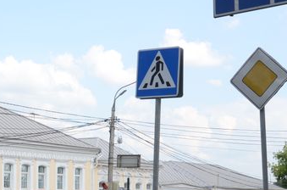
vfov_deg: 12.8
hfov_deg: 19.2
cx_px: 84
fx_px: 843
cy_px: 112
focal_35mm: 106
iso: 250
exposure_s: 1/400
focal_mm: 34
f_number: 6.3
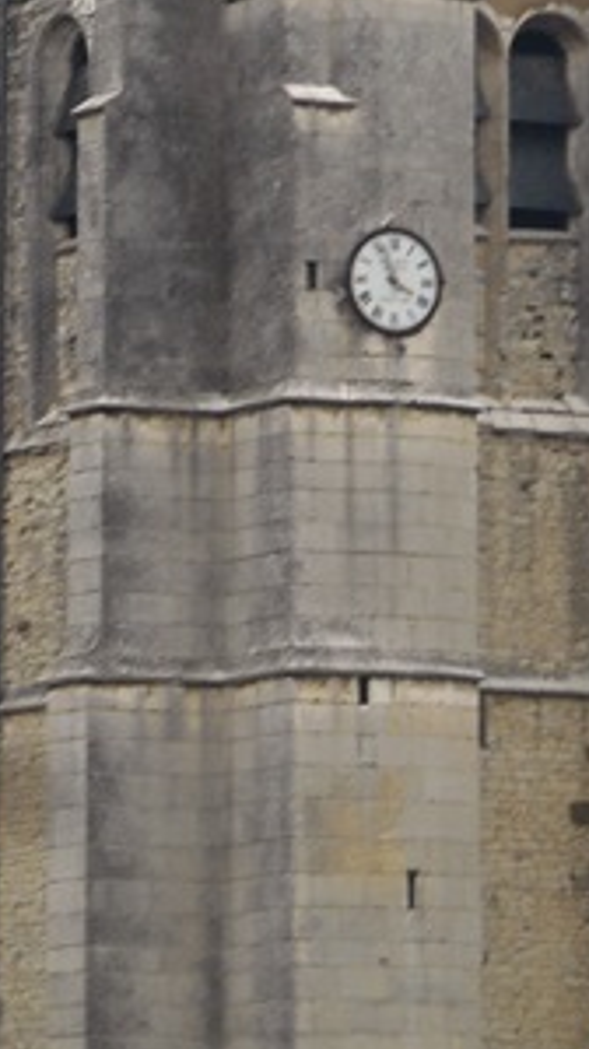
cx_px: 238
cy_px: 624
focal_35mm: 327
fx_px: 9087
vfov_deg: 6.6
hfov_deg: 3.7
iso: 80
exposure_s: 1/160
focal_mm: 20.9
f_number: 5.9
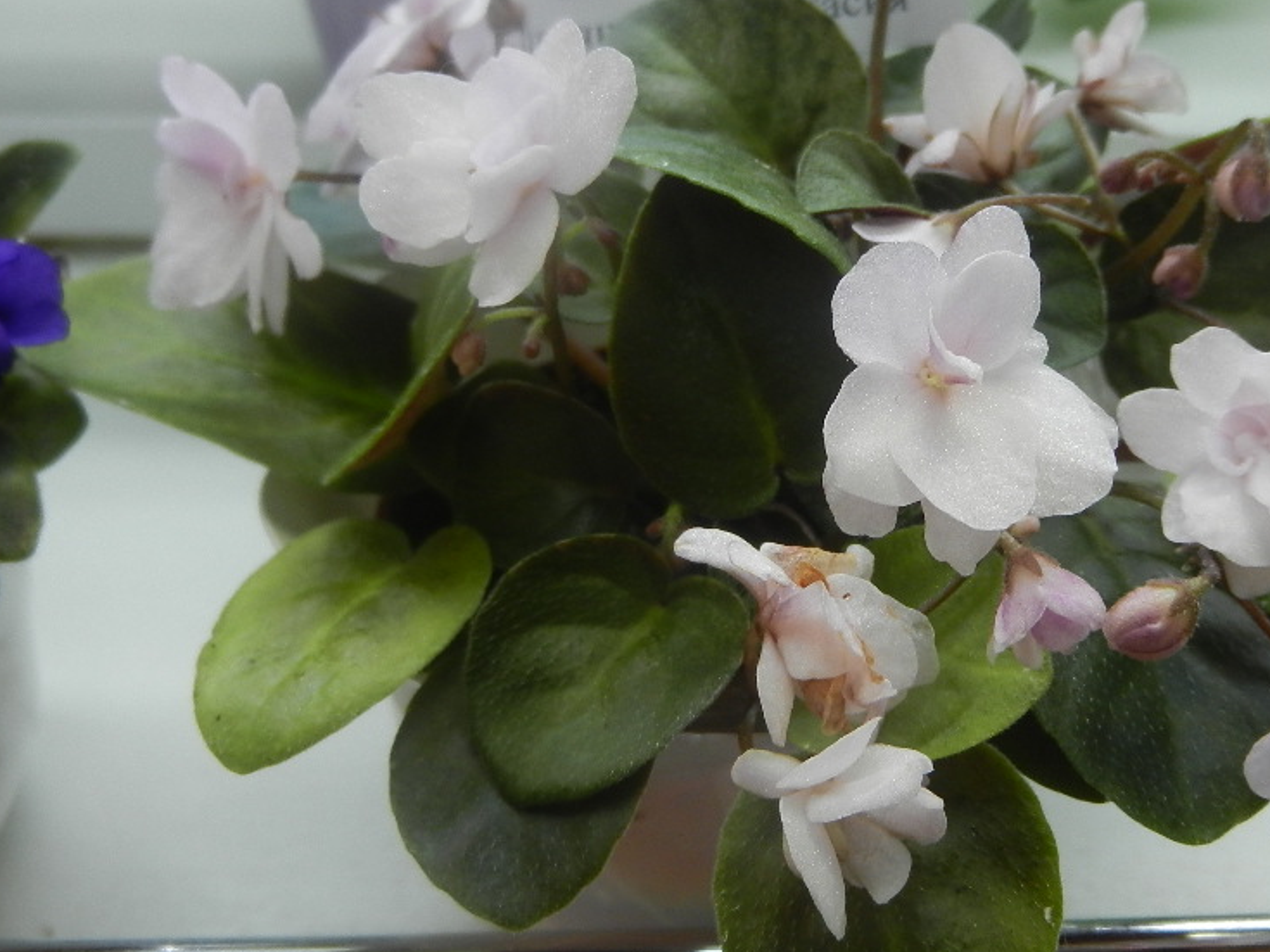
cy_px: 325
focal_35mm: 46
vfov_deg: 31.3
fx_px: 1687
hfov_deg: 40.6
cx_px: 866
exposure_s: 1/40
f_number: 3.8
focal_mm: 5.9
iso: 160
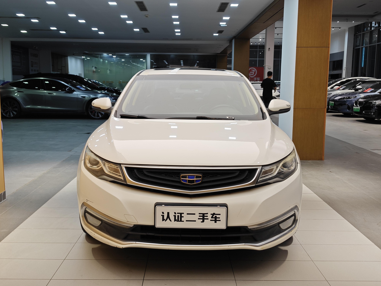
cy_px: 143
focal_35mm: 35
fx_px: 385
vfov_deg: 40.7
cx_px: 190
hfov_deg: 52.6
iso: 80
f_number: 1.9
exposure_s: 1/100
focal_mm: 8.7
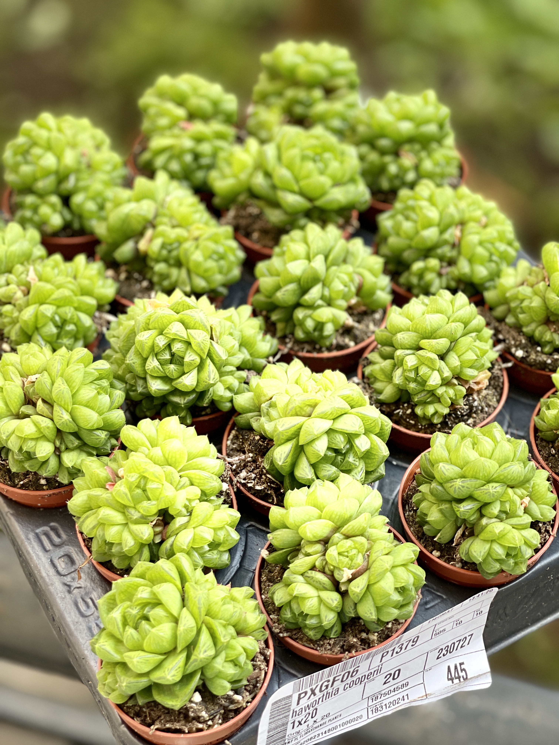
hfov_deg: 22.9
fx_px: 1378
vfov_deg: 30.3
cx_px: 280
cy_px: 372
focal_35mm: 64
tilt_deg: -48.9
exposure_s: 1/121
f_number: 2.2
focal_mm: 7.5
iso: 64
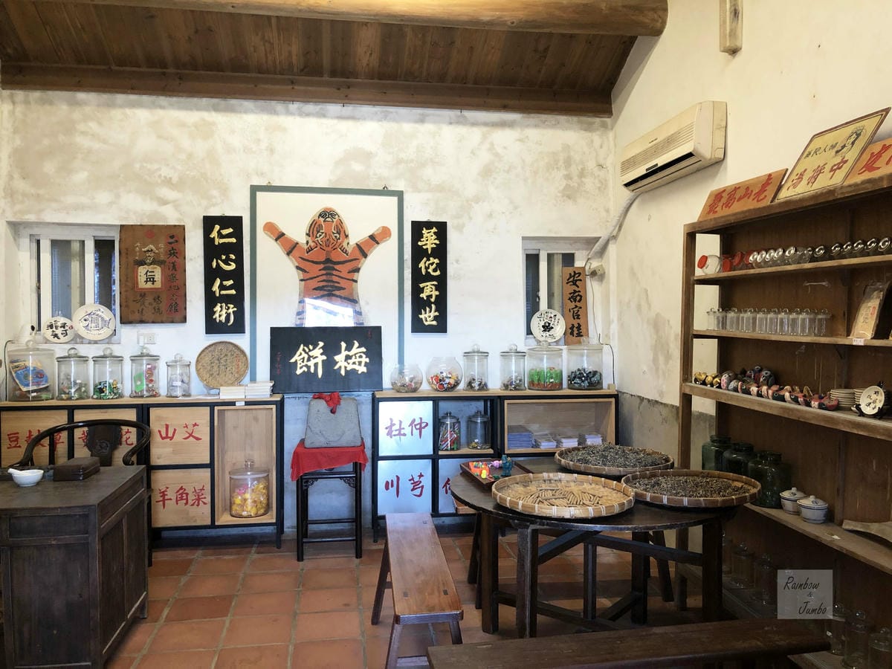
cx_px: 446
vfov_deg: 49.7
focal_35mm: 28
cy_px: 334
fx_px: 722
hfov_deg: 63.4
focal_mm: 4
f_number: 1.8
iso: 40
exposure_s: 1/15
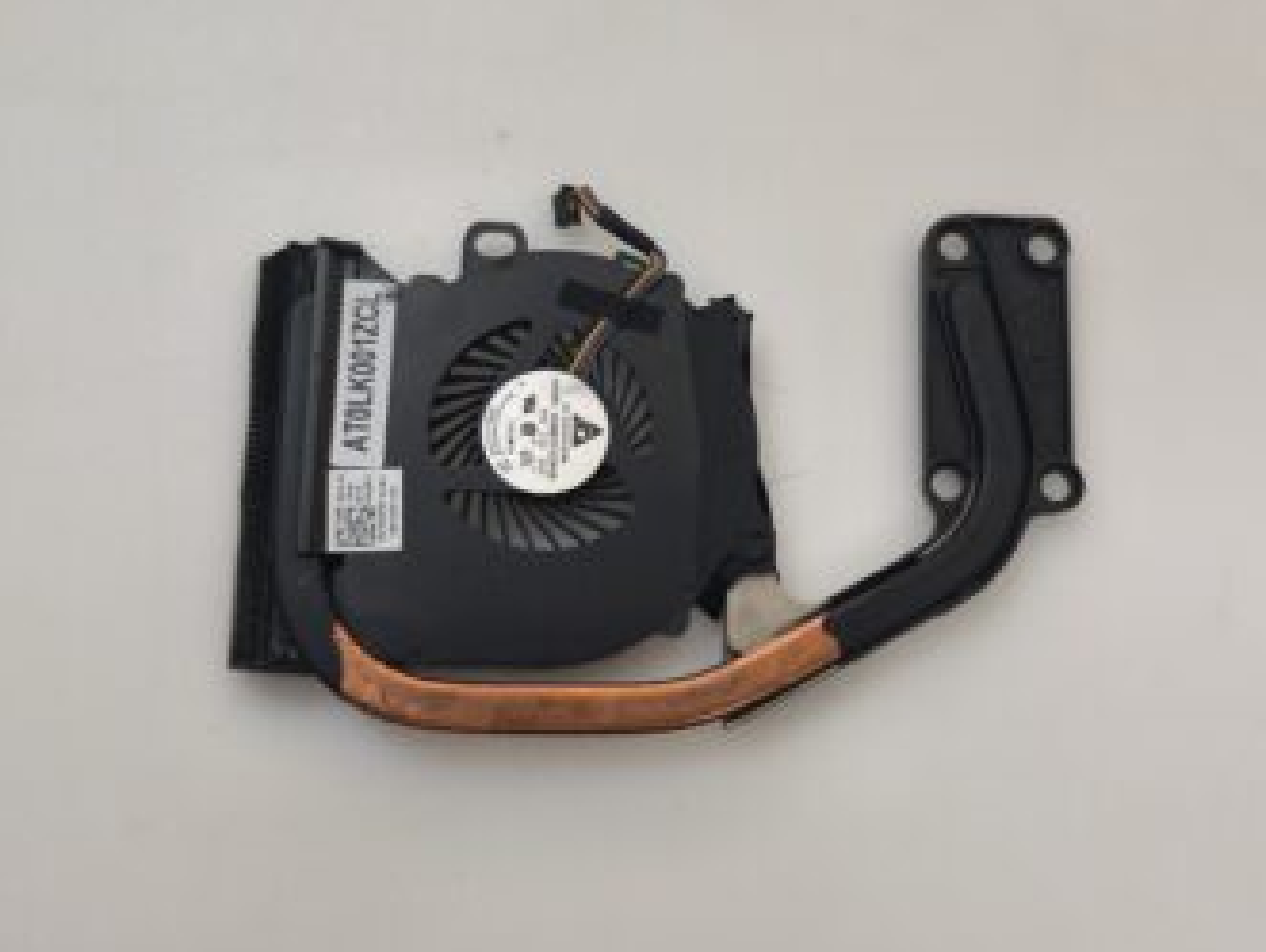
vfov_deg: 38.7
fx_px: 1355
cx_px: 662
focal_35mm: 37
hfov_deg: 50.1
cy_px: 487
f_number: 1.6
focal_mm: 6.57
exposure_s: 1/50
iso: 320
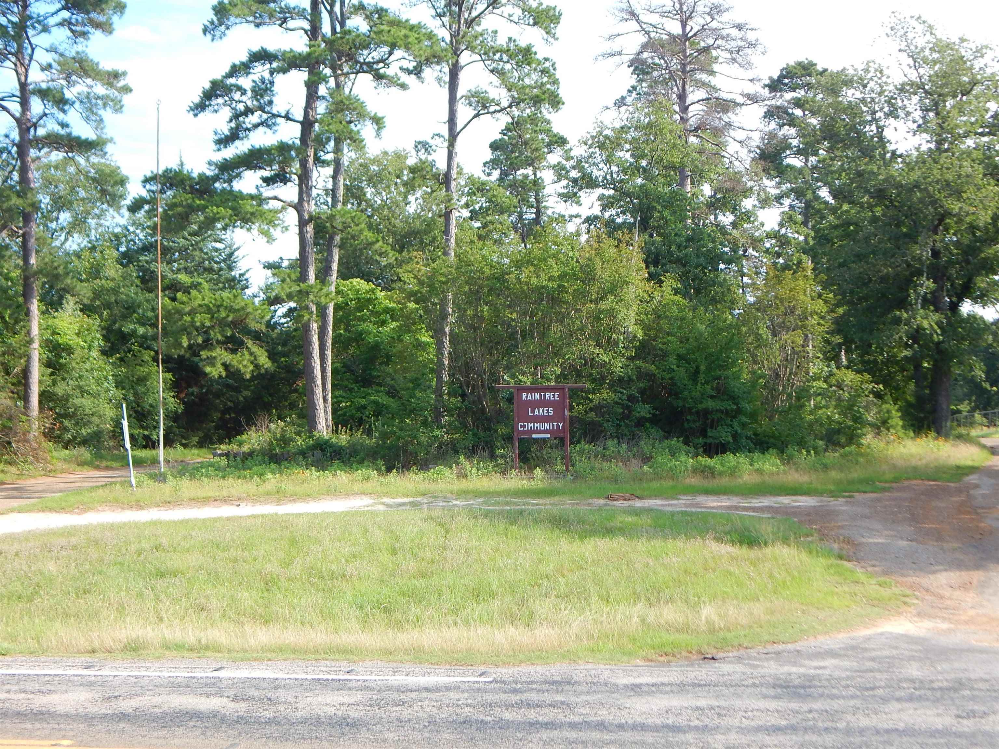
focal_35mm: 54
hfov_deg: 35.5
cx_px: 500
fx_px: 1558
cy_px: 374
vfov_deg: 27.0
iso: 125
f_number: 3.8
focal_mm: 9.7
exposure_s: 1/320
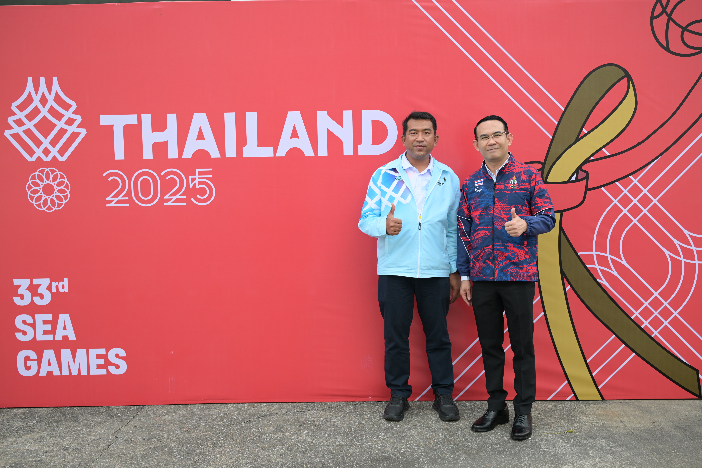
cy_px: 234
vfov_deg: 34.2
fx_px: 760
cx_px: 351
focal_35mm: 39
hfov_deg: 49.6
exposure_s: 1/160
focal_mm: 39
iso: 100
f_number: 4.5
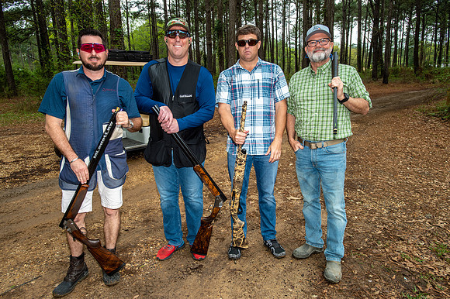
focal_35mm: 25
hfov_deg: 71.5
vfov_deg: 51.2
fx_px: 312
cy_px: 150
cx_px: 225
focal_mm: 25
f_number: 6.3
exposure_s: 1/400
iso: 400
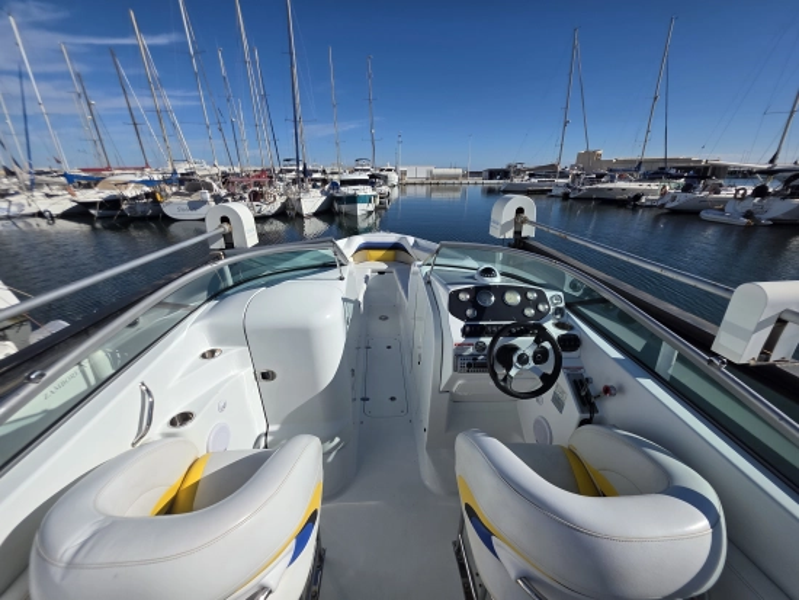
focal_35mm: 13
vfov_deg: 90.0
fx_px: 300
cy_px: 300
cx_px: 400
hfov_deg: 106.2
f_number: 1.9
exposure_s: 1/4628
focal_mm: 2.2
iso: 40
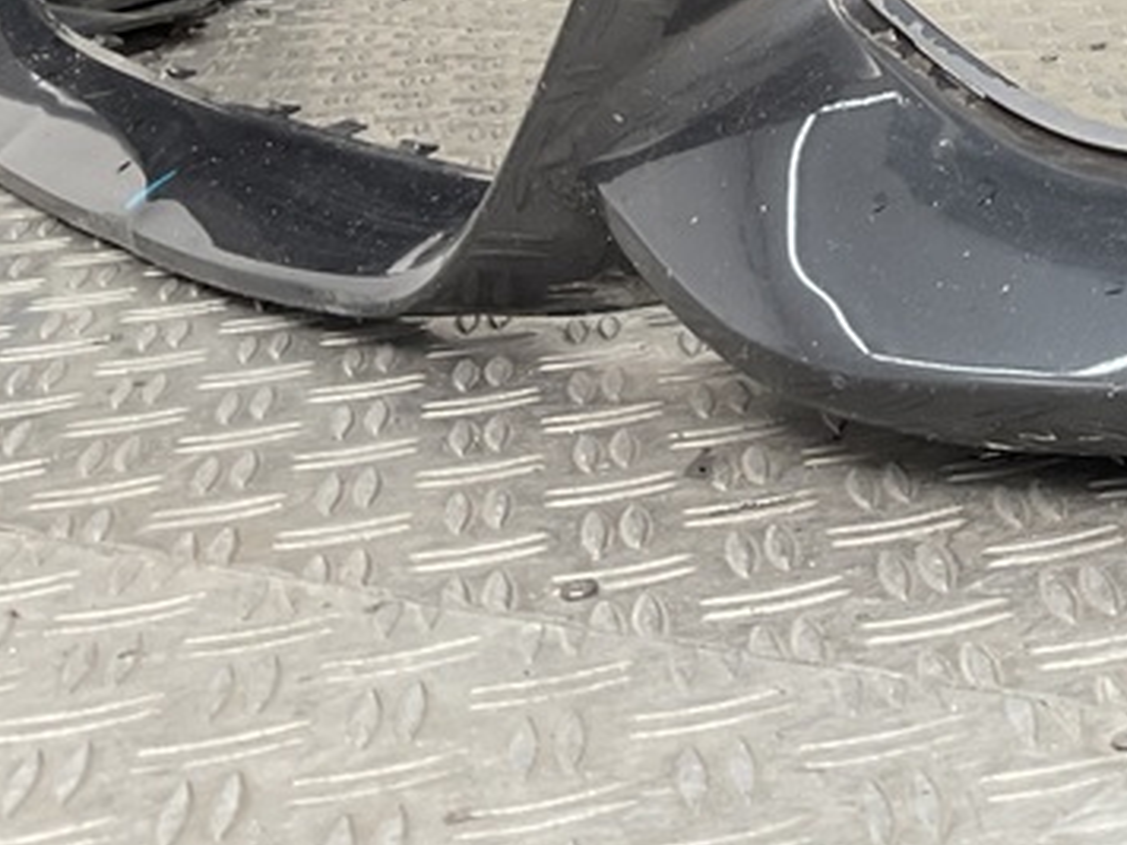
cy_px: -263
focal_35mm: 82
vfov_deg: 16.9
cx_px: 1586
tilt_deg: -4.1
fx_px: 2670
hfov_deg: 21.0
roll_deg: +2.0
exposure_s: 1/120
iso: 32
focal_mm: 3
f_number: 1.8
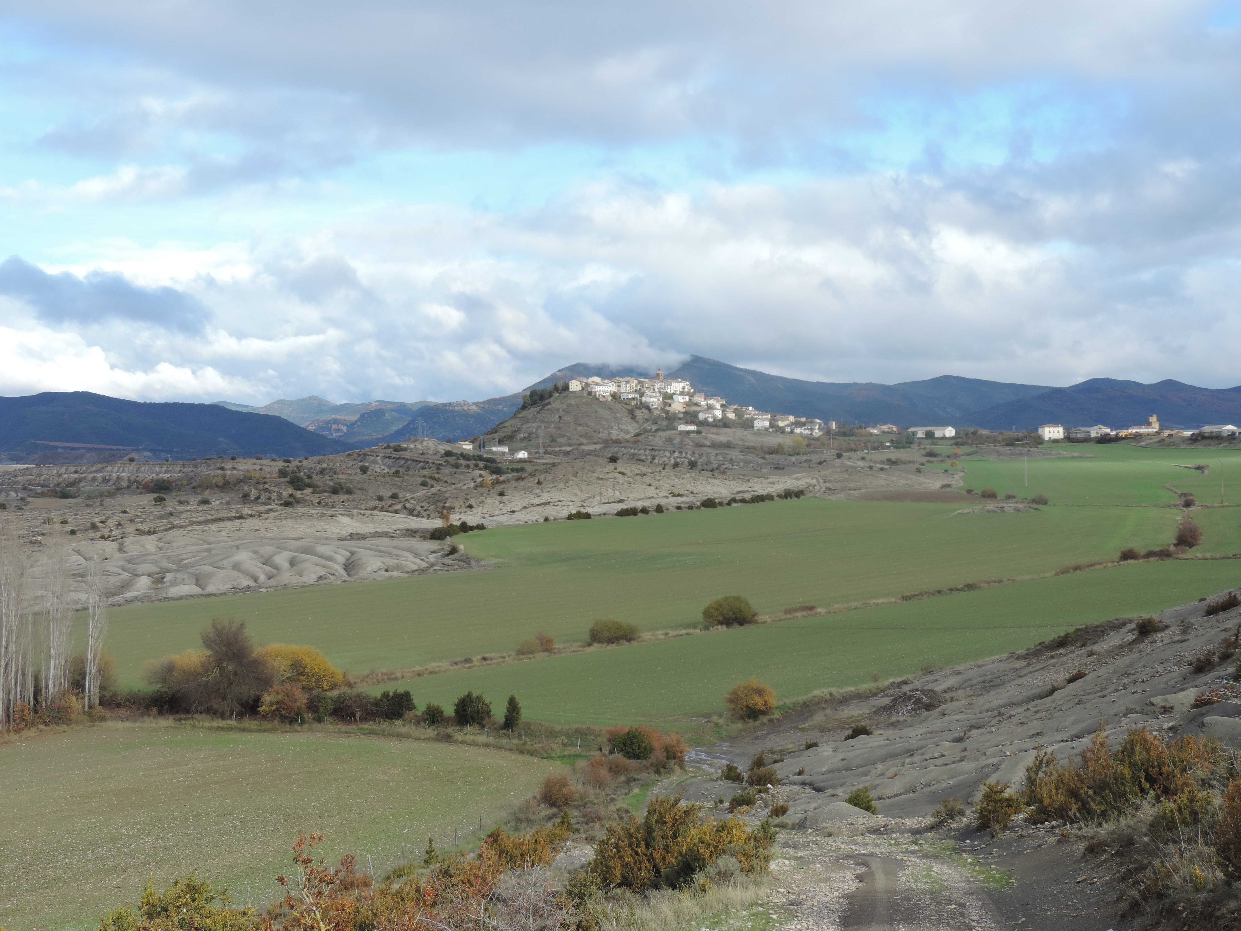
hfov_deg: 40.4
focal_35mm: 47
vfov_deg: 30.9
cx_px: 620
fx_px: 1685
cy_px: 466
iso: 80
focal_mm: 8.3
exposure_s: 1/400
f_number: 3.5
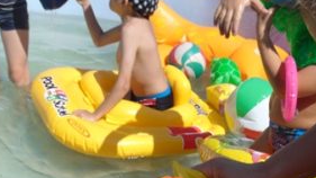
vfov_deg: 18.7
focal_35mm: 62
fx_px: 519
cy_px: 189
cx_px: 218
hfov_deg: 33.4
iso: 80
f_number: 7.7
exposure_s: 1/250
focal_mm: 4.5
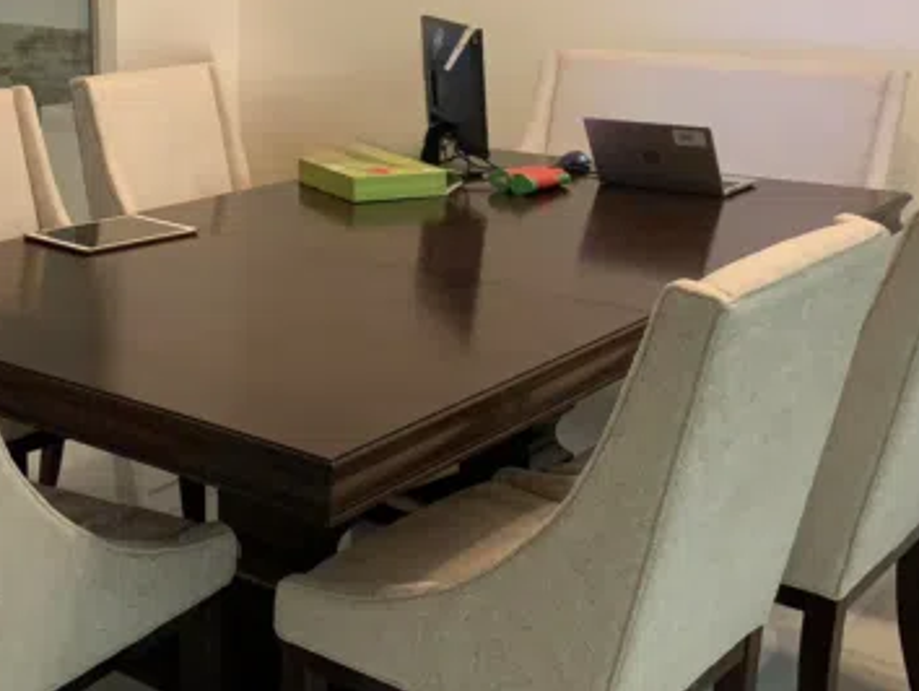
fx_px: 1249
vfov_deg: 30.8
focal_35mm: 47
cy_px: 278
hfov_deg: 40.2
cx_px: 366
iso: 320
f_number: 1.8
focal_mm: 4.25
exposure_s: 1/50
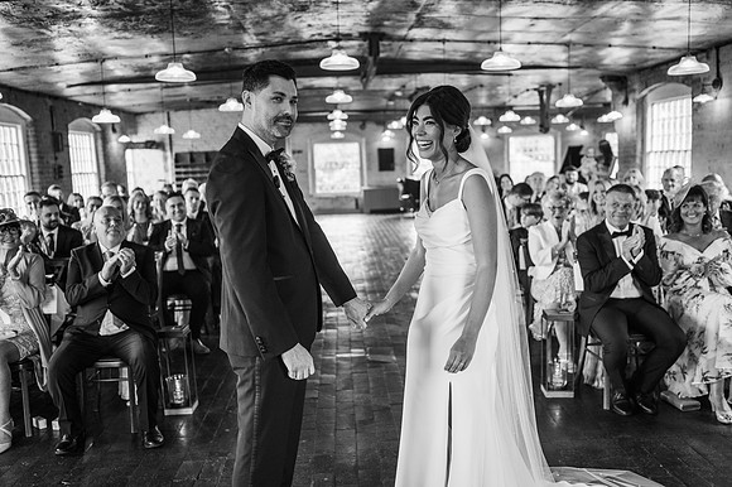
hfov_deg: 54.5
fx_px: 711
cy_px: 244
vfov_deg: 37.8
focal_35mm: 35
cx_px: 366
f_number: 2.2
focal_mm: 35
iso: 800
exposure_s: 1/200
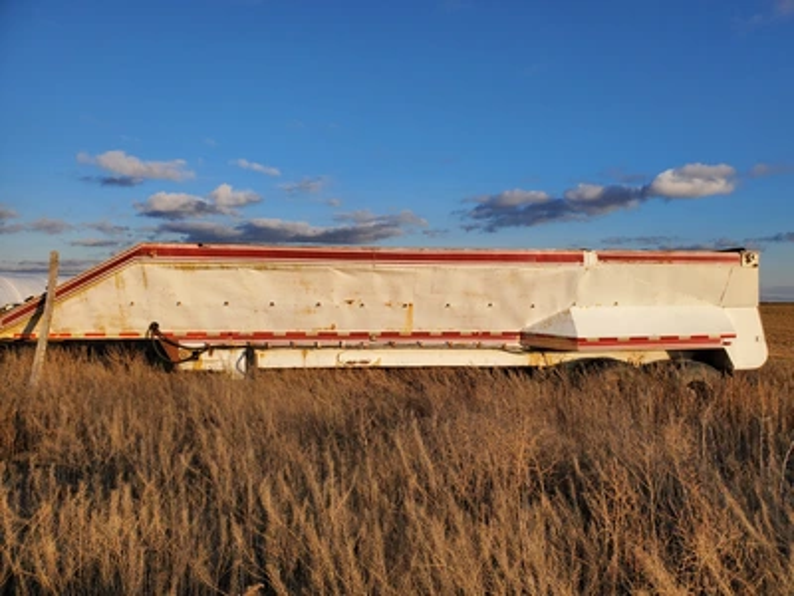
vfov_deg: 53.1
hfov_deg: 67.3
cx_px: 397
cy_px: 298
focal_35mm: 26
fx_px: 596
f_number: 2.4
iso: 50
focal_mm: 4.3
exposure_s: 1/1517
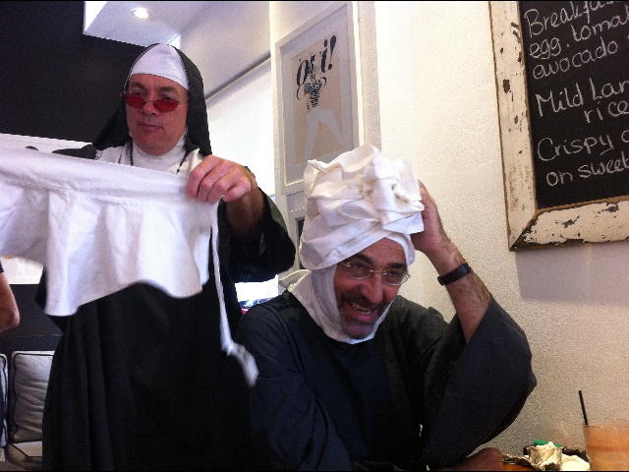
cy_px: 236
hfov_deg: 52.6
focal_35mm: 35
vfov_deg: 40.7
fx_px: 636
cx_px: 314
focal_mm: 3.85
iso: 80
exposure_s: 1/20
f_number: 2.8
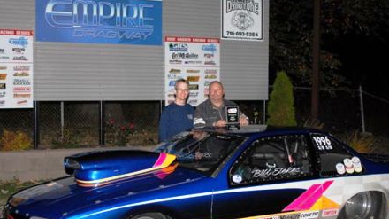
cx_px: 199
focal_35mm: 63
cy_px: 133
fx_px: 645
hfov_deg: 33.5
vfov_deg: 19.2
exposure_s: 1/125
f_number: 4
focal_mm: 35
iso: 500
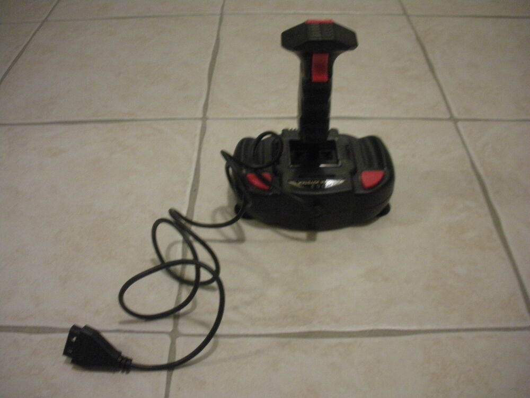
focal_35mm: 35
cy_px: 199
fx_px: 536
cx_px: 265
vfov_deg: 40.7
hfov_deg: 52.6
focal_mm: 6.3
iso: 400
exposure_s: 1/10.1
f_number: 3.5
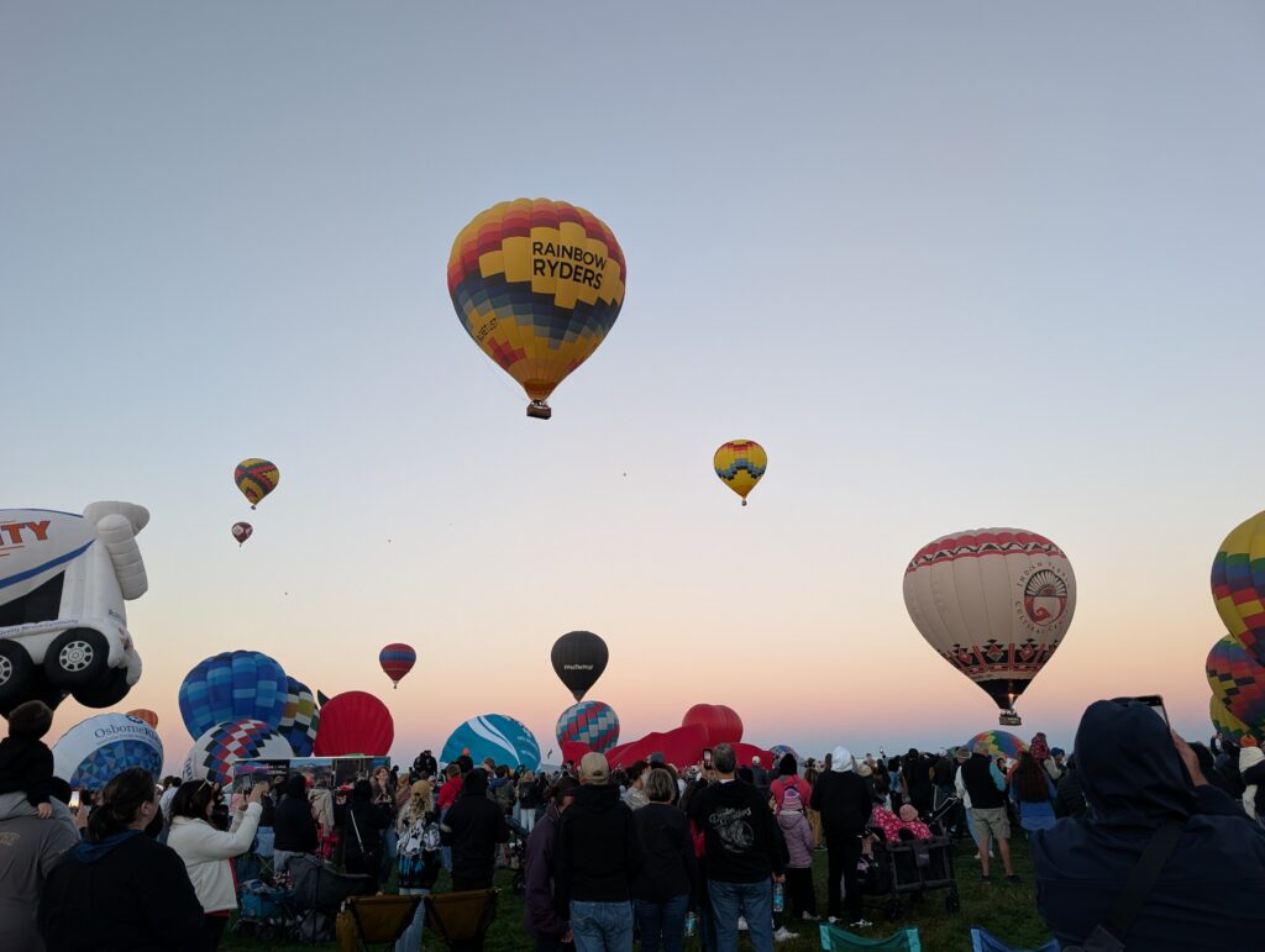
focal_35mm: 24
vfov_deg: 56.9
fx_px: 878
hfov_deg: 71.5
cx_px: 632
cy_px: 476
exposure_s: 1/197
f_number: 1.68
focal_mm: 6.9
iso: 132
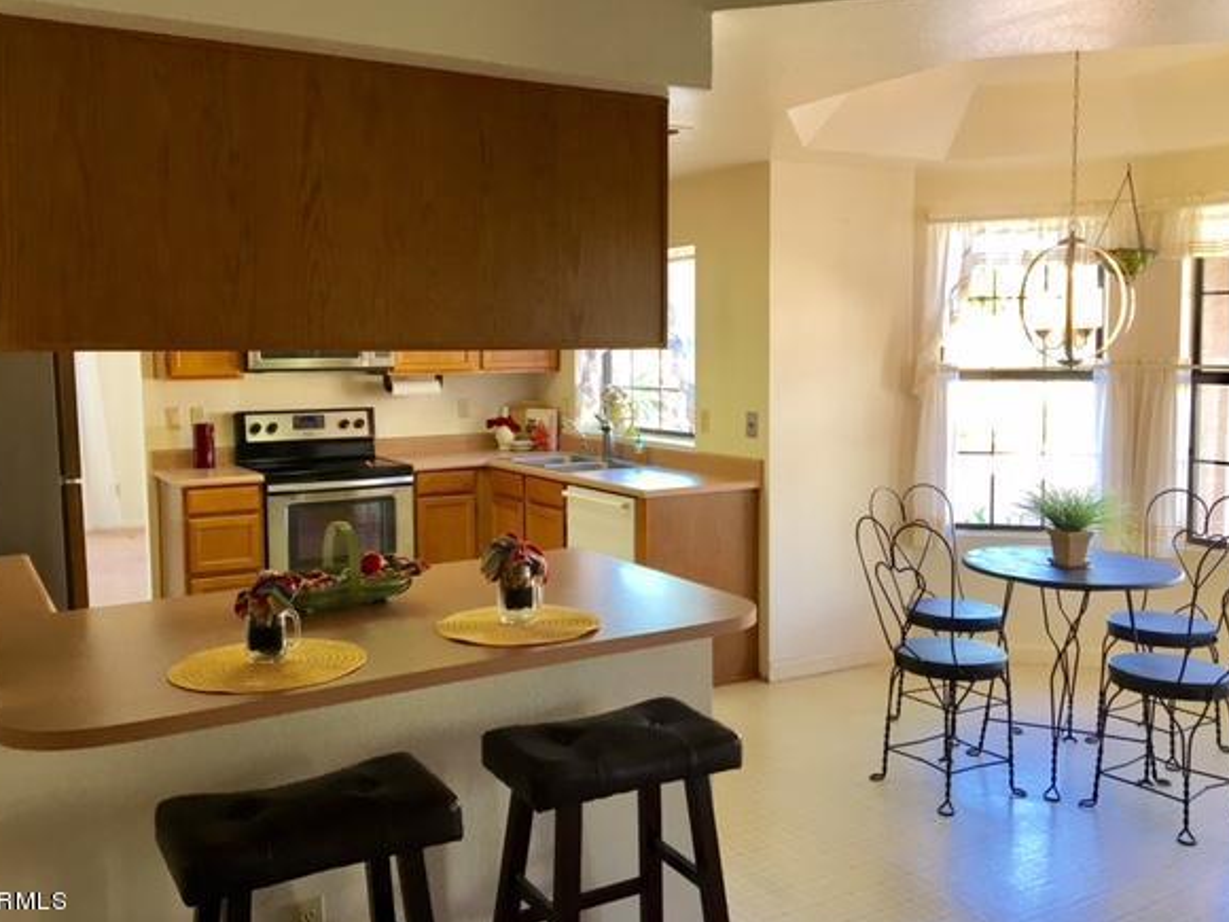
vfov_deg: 44.1
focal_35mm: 32
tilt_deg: -5.6
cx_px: 578
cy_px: 435
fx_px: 1136
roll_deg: +0.4
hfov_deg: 56.8
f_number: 2.2
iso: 25
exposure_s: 1/30
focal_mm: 4.15
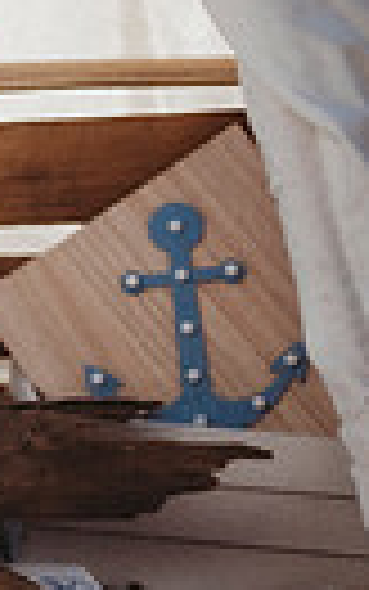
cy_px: 241
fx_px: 2266
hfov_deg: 7.8
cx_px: -814
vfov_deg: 14.8
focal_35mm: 141
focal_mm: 31
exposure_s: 1/1600
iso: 100
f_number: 2.8
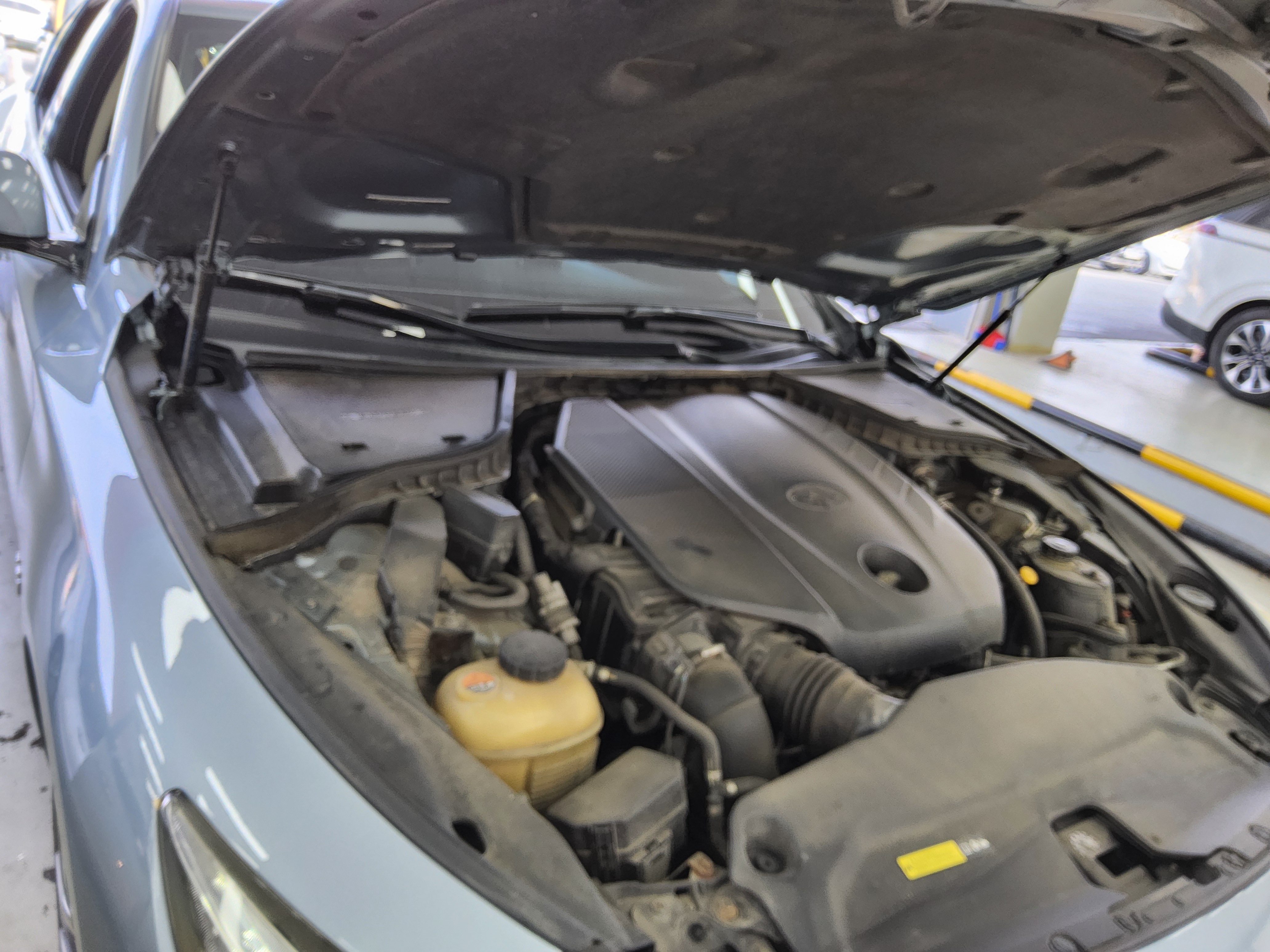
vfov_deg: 54.9
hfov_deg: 69.4
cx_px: 635
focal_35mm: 25
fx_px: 917
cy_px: 476
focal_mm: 3.08
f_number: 2
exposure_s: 1/120
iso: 125
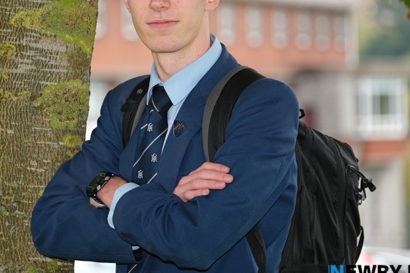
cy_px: 92
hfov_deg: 9.1
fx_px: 2562
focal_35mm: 225
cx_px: 134
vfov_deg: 6.1
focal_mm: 98.2
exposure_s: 1/125
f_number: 2.8
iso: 400
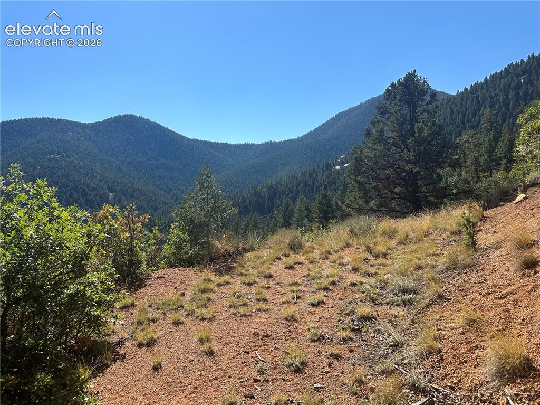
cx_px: 270
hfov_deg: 71.6
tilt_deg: -3.1
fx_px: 374
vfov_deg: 56.8
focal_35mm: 24
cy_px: 202
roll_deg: +1.0
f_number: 1.78
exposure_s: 1/4348
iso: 80
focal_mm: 6.86
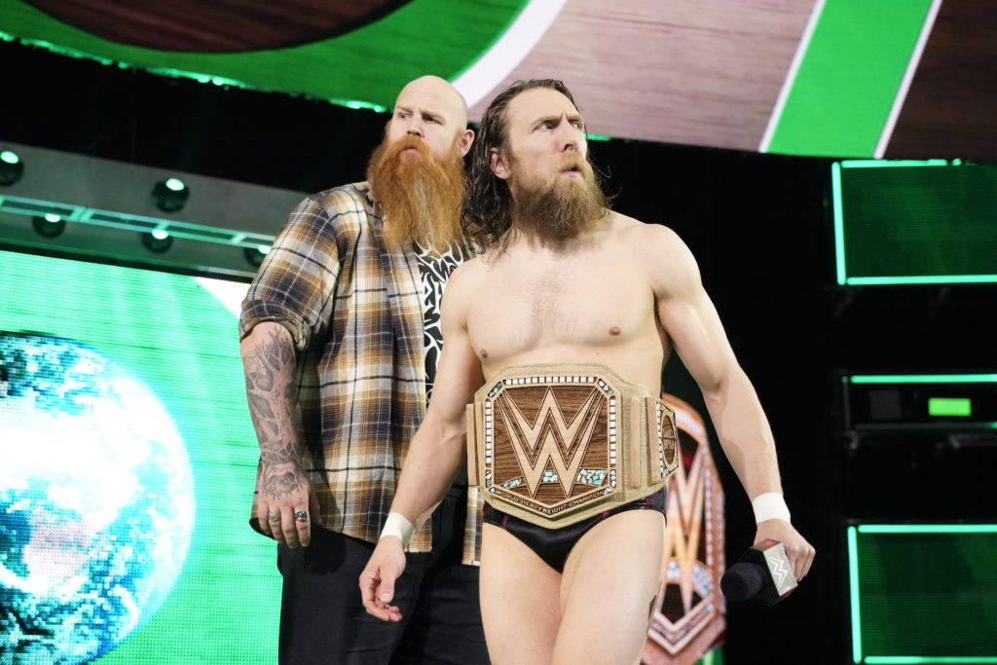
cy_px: 332
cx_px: 498
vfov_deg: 27.0
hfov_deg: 39.6
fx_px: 1385
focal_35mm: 50
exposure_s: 1/640
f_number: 4
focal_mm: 50
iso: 12800
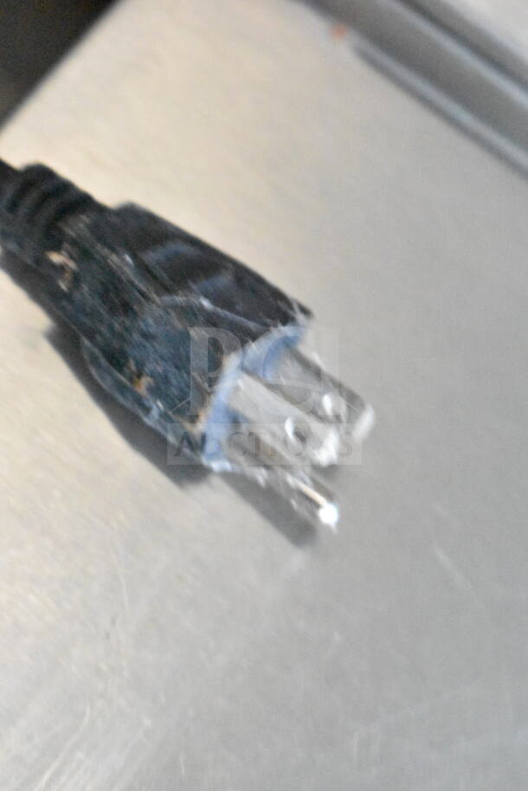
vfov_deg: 24.6
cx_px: 264
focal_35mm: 82
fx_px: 1813
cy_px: 396
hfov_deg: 16.6
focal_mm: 55
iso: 25600
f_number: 5.6
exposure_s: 1/8
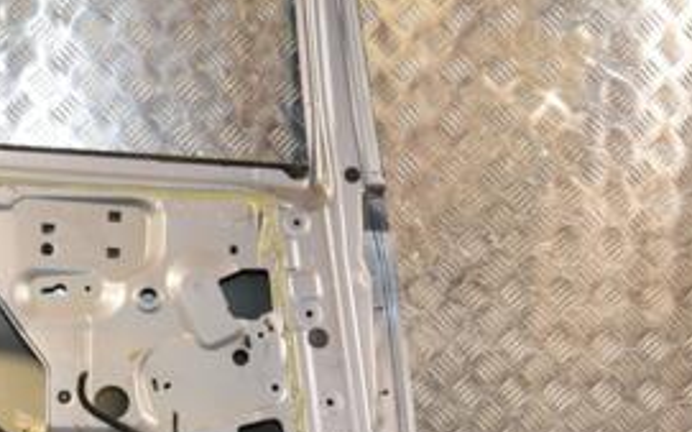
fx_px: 1341
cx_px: 61
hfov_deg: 27.8
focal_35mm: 71
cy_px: 327
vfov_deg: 18.2
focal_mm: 21
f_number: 5.6
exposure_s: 1/200
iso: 800
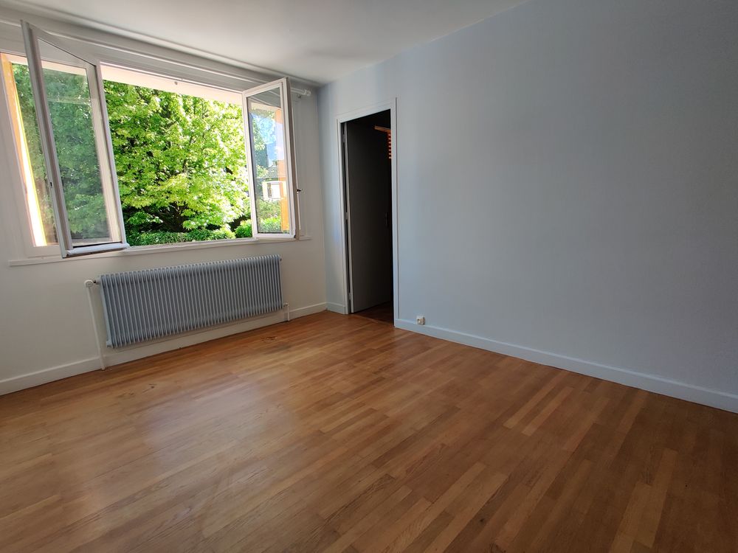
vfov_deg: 89.9
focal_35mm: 13
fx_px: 277
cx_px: 369
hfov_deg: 106.2
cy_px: 276
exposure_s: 1/131
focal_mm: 2.25
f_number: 2.2
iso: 100
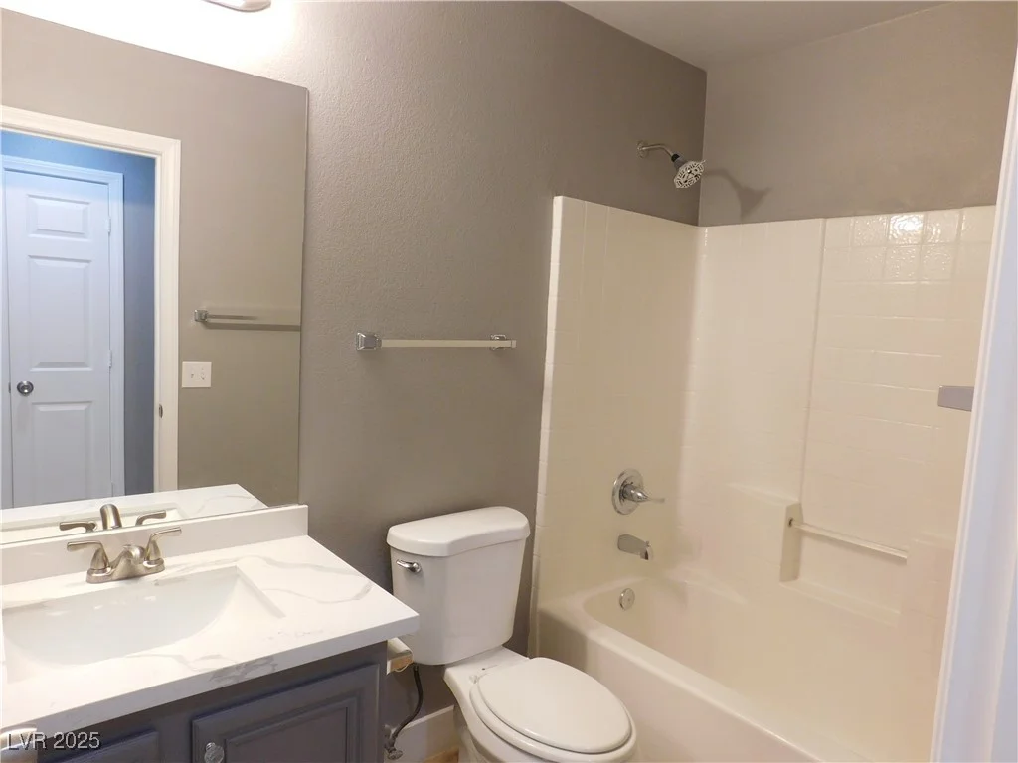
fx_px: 676
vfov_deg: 58.9
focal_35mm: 23
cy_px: 382
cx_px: 509
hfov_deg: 73.9
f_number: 3
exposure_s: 1/30
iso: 200
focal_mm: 4
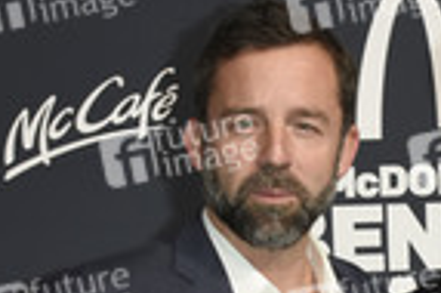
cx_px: 406
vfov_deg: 8.9
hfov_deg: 13.5
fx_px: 1848
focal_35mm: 151
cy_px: 382
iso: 800
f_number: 6.3
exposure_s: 1/160
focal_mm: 32
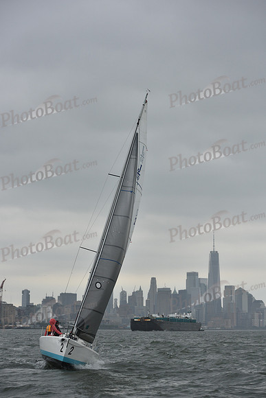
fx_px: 775
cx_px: 133
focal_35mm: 70
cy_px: 199
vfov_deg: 28.8
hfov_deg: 19.5
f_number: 5.6
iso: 320
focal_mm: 70
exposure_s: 1/800
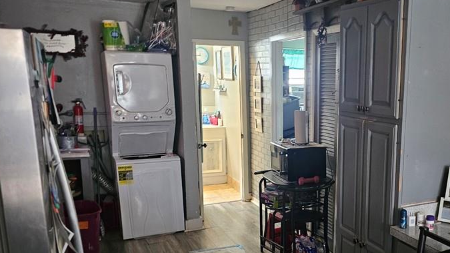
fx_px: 454
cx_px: 331
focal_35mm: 38
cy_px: 181
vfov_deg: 30.8
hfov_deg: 50.8
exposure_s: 1/24
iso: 640
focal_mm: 6.3
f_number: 1.7
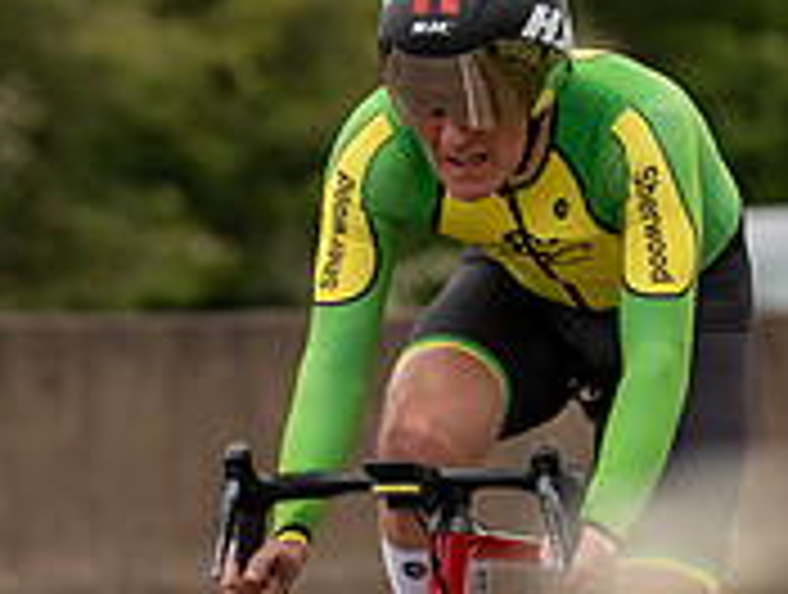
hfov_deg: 2.1
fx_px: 21032
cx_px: 626
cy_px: 193
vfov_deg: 1.6
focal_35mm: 922
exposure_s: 1/1000
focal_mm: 200
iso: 200
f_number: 4
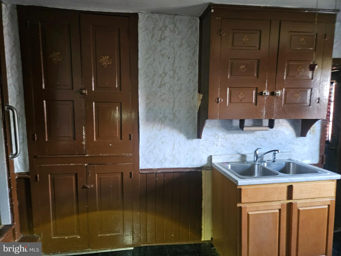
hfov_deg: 73.9
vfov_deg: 58.9
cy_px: 128
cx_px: 170
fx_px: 227
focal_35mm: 23
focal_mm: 5.4
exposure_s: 1/24
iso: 500
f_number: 1.8
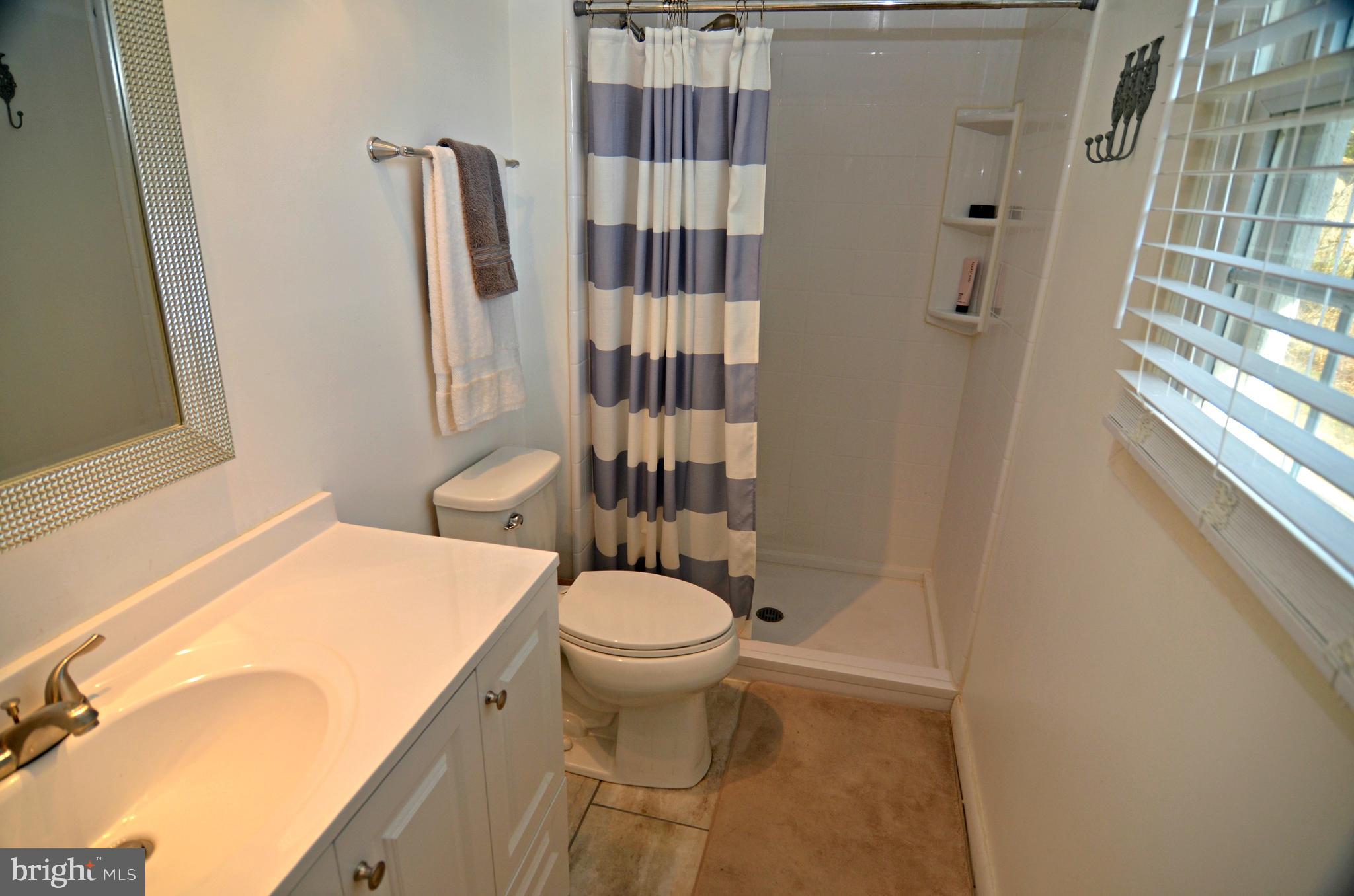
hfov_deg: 90.1
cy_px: 448
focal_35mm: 18
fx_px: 676
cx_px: 677
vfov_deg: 67.1
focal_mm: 12
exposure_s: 1/60
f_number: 4
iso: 360
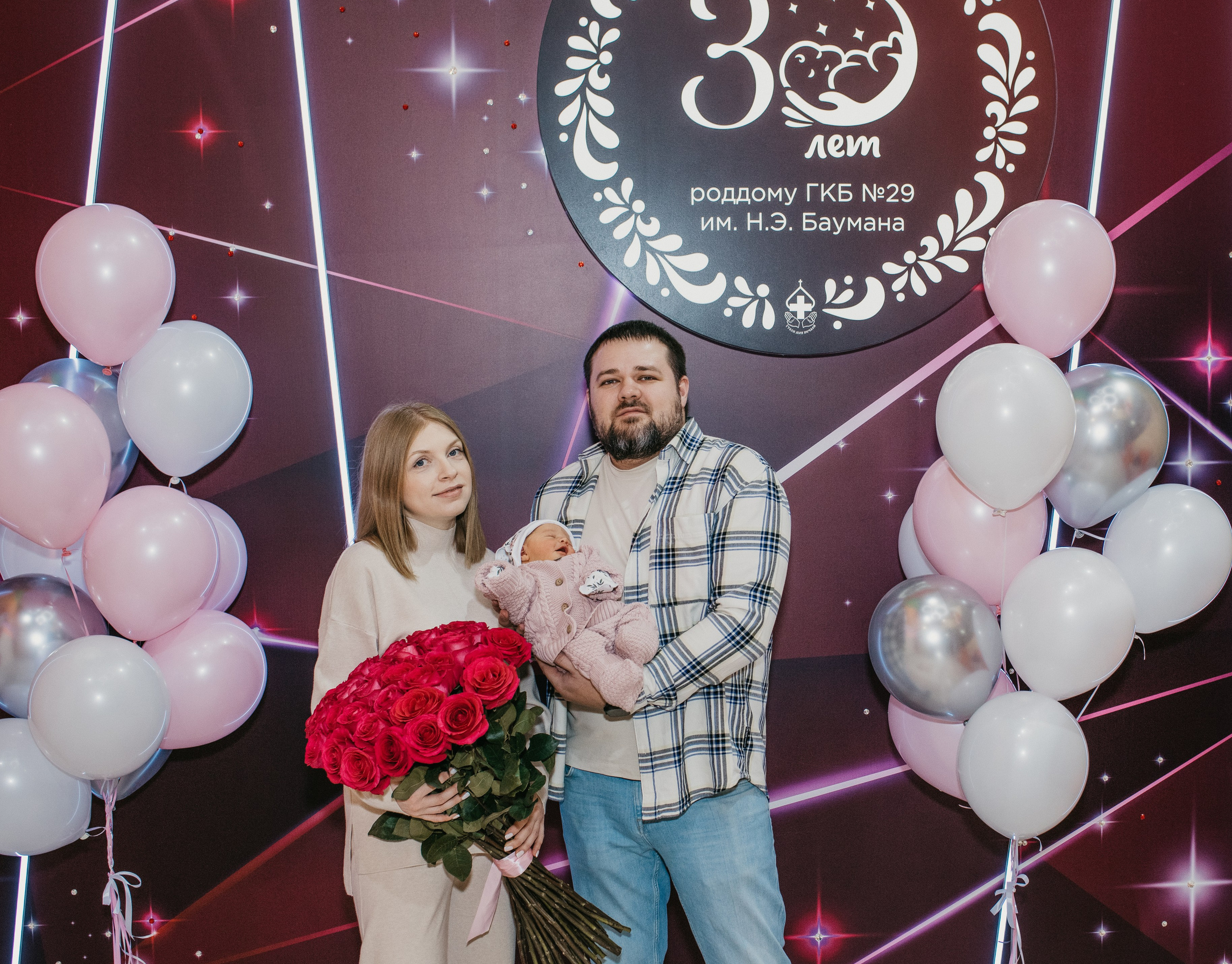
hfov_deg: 37.4
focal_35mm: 50
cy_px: 517
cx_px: 757
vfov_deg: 29.9
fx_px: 1808
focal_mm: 35
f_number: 4.5
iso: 320
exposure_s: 1/160
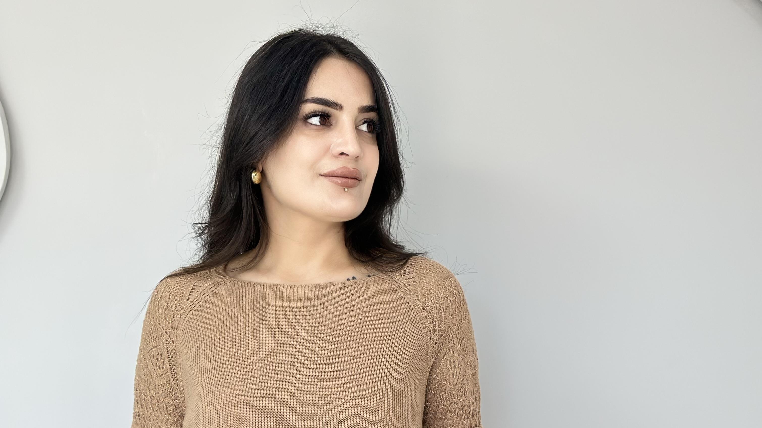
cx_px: 382
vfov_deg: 16.9
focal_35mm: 70
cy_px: 404
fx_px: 1414
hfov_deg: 30.2
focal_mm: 6.86
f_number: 1.78
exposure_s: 1/100
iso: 125
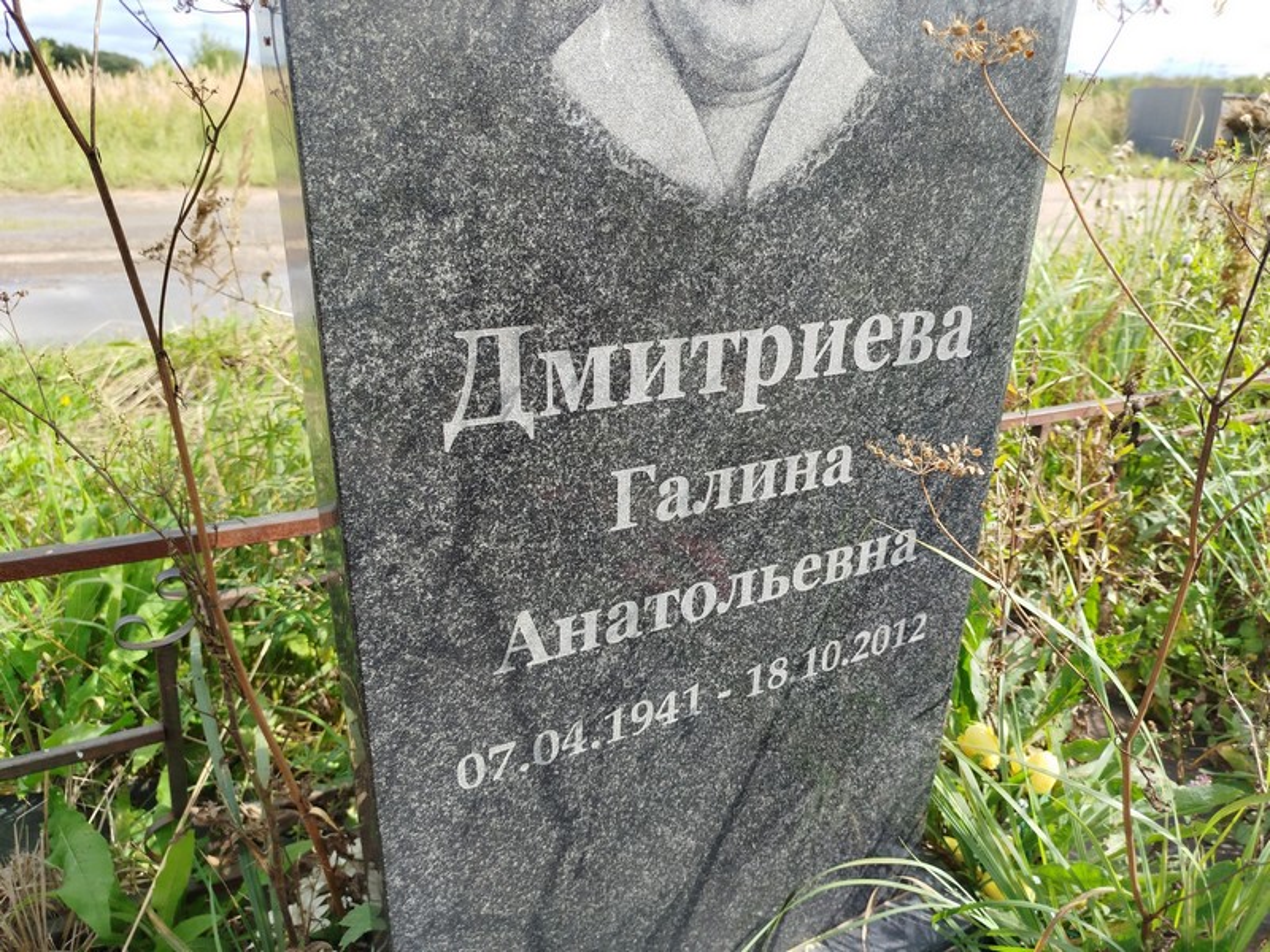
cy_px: 476
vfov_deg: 56.8
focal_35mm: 24
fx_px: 881
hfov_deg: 71.6
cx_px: 635
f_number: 1.7
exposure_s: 1/395
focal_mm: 5.31
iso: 50
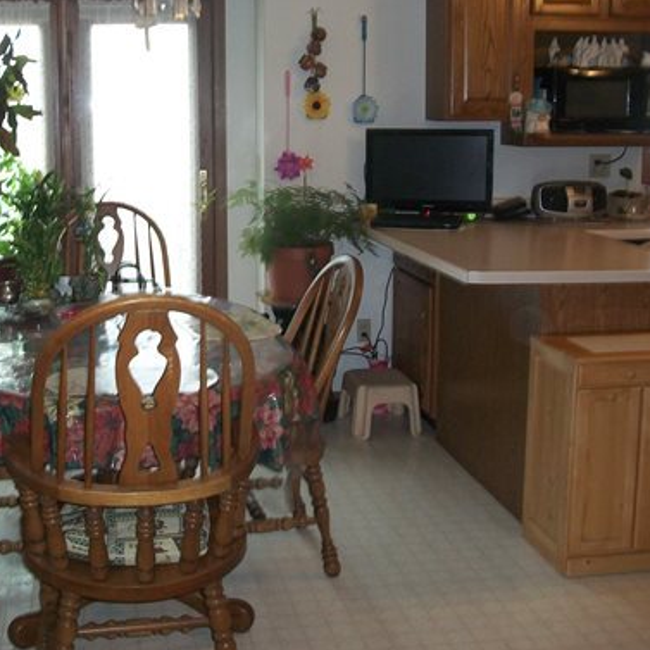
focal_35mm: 48
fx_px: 1020
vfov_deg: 35.2
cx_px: 181
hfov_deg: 34.8
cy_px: 241
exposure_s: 1/60
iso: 160
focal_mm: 5.7
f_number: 2.9
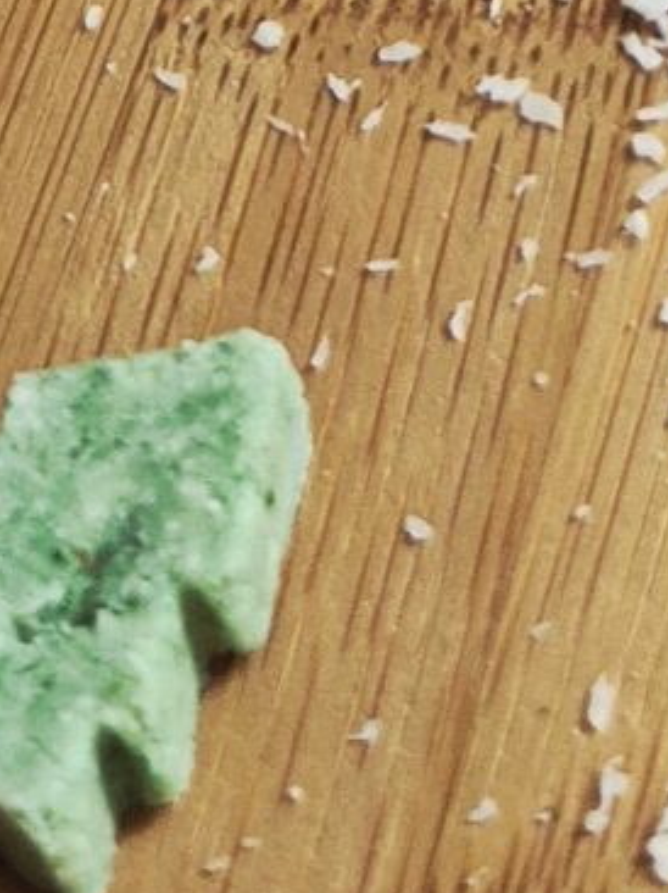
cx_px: 1480
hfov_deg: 8.6
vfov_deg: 10.9
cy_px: -1066
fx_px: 4147
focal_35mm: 161
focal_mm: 5.4
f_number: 1.8
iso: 400
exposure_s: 1/100
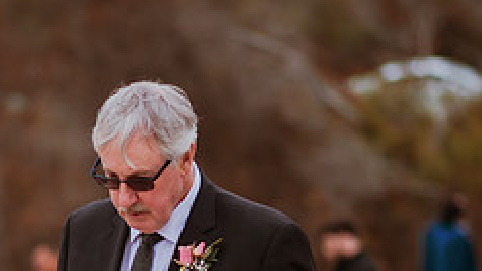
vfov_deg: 5.5
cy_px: 345
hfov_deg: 9.8
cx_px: 180
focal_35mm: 220
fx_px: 2811
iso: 200
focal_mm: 85
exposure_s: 1/1250
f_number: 1.8
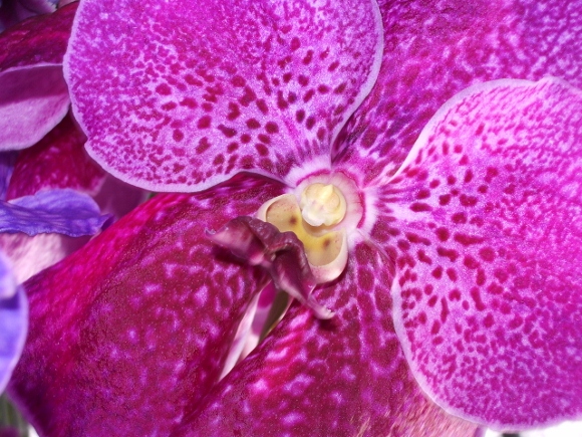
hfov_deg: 31.2
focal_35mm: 62
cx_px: 291
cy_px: 218
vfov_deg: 23.7
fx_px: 1042
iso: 50
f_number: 5.6
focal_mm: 10.2
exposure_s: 1/50
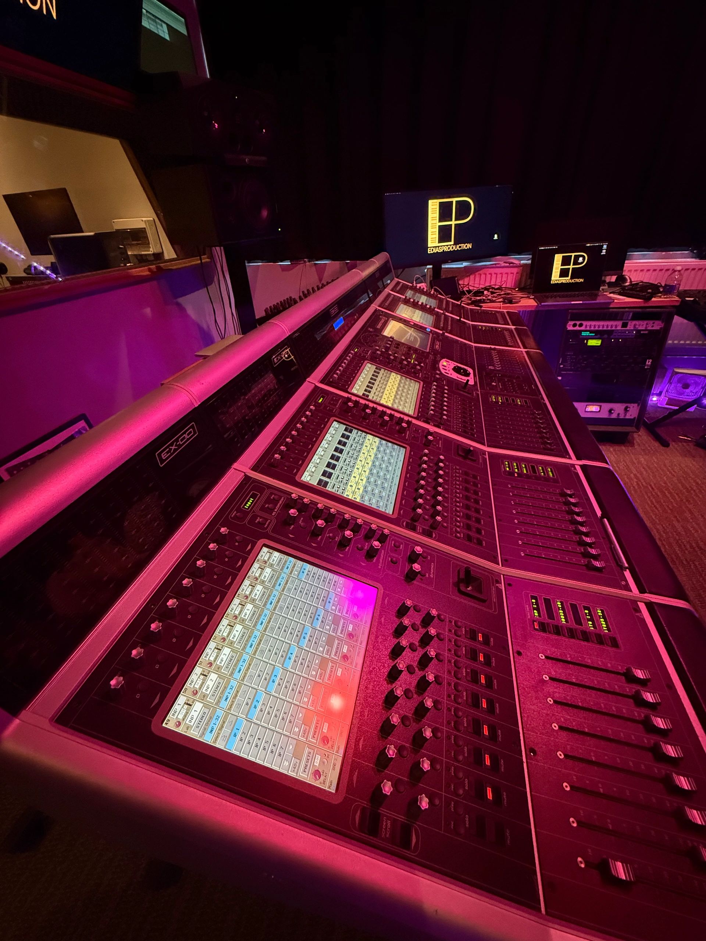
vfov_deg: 102.1
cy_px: 470
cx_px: 353
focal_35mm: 14
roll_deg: +2.3
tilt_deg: -33.3
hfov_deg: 85.7
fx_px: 381
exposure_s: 1/59
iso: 1250
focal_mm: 2.22
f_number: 2.2
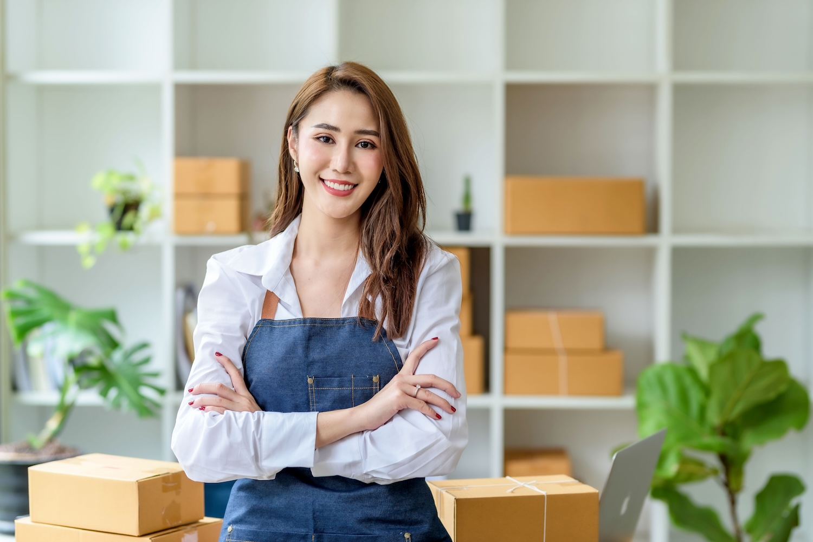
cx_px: 406
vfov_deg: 16.1
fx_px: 1920
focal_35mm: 85
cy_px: 271
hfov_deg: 23.9
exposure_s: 1/320
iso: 125
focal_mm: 85
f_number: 2
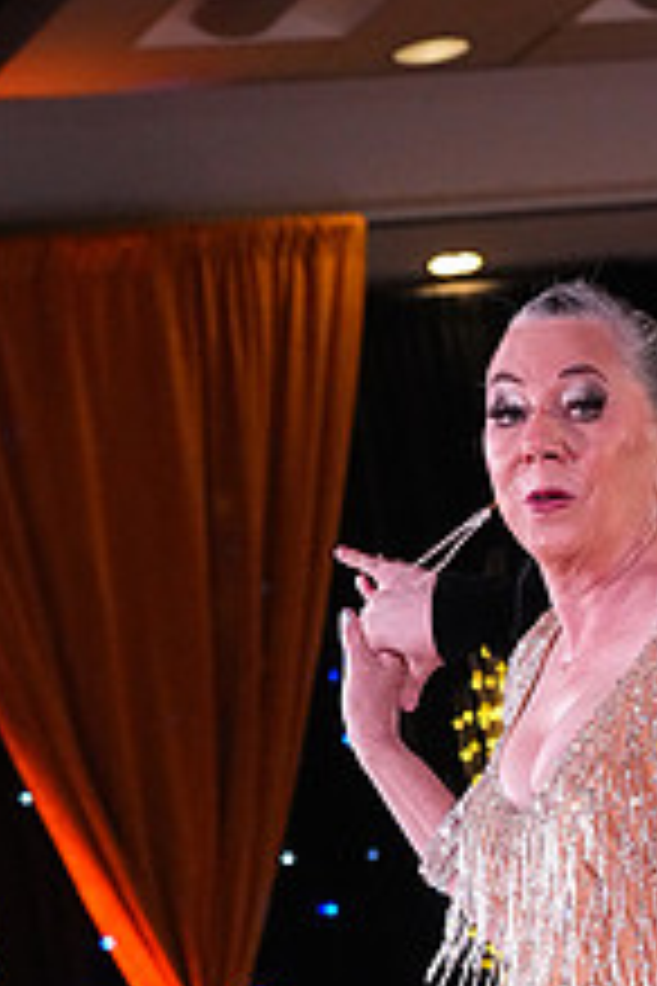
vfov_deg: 9.3
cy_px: 1229
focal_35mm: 217
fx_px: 5940
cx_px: 844
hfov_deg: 6.3
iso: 8000
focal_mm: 82
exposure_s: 1/400
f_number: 6.3
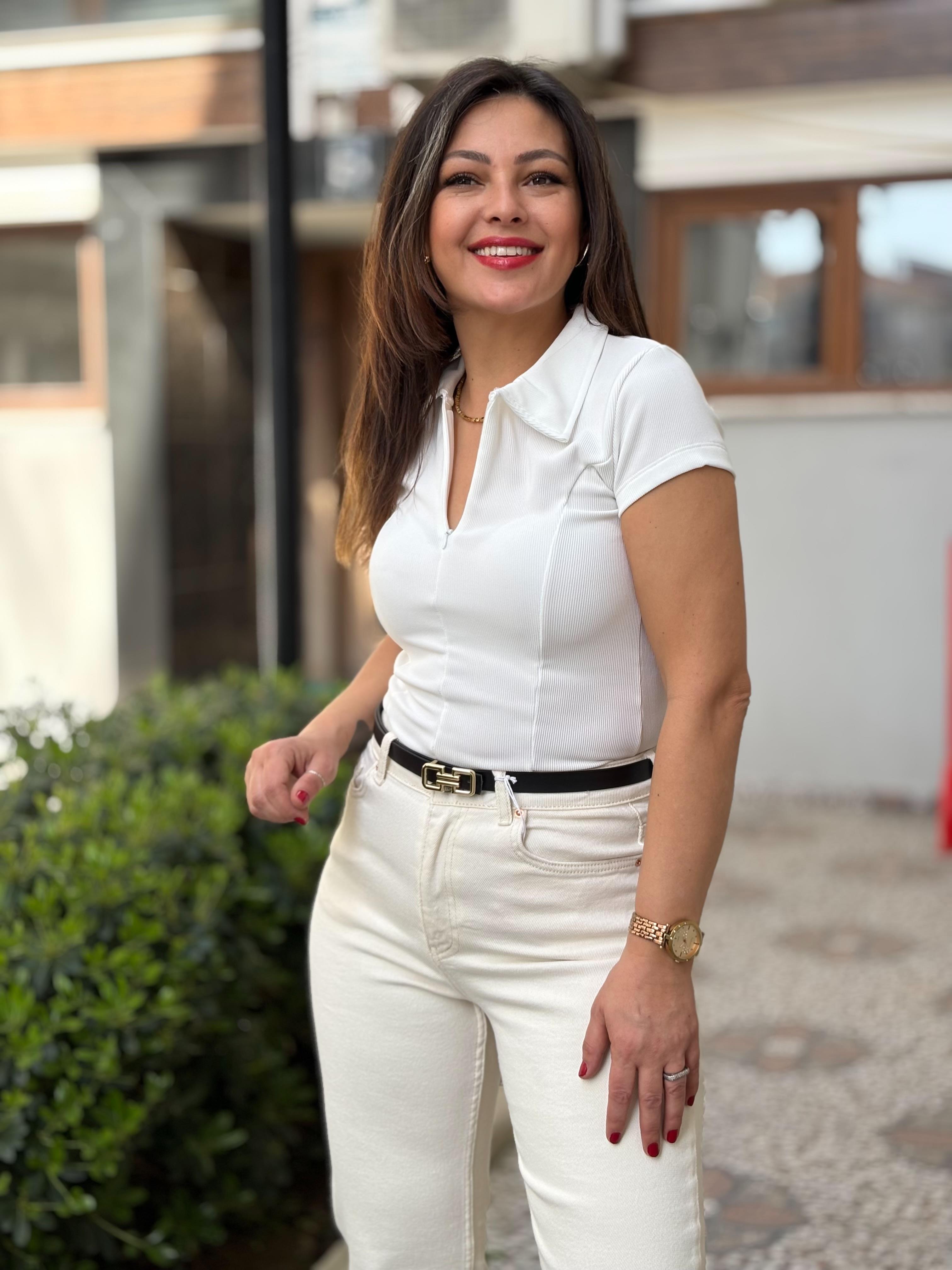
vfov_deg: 36.8
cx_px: 476
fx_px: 1907
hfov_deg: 28.0
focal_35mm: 52
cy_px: 635
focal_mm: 5.96
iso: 32
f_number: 1.6
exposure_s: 1/441
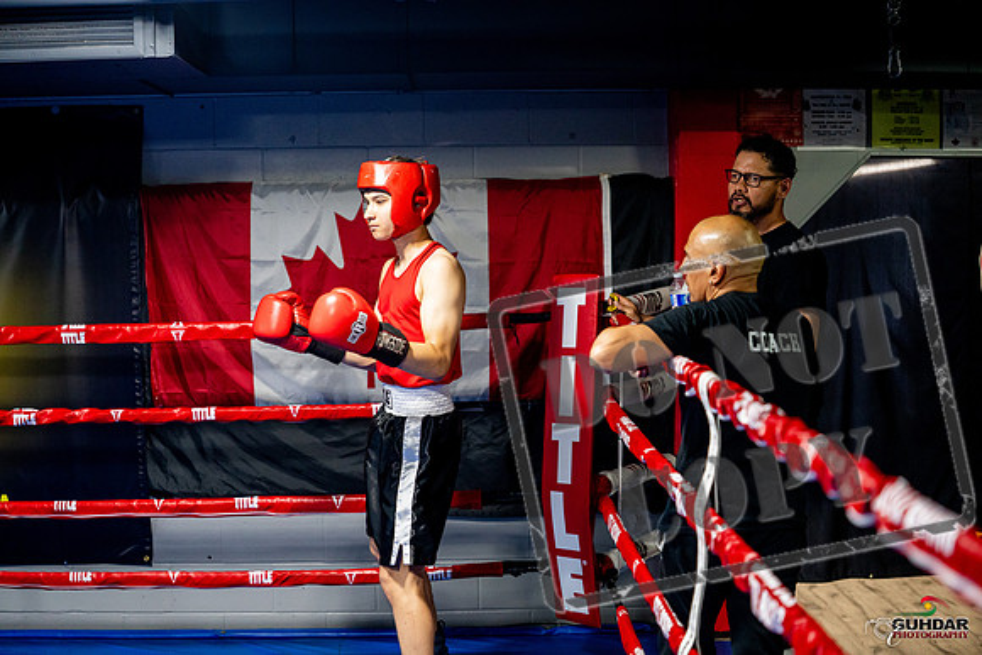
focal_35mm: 50
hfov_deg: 39.6
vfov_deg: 27.0
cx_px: 491
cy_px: 328
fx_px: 1364
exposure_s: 1/800
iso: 4000
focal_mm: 50
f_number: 2
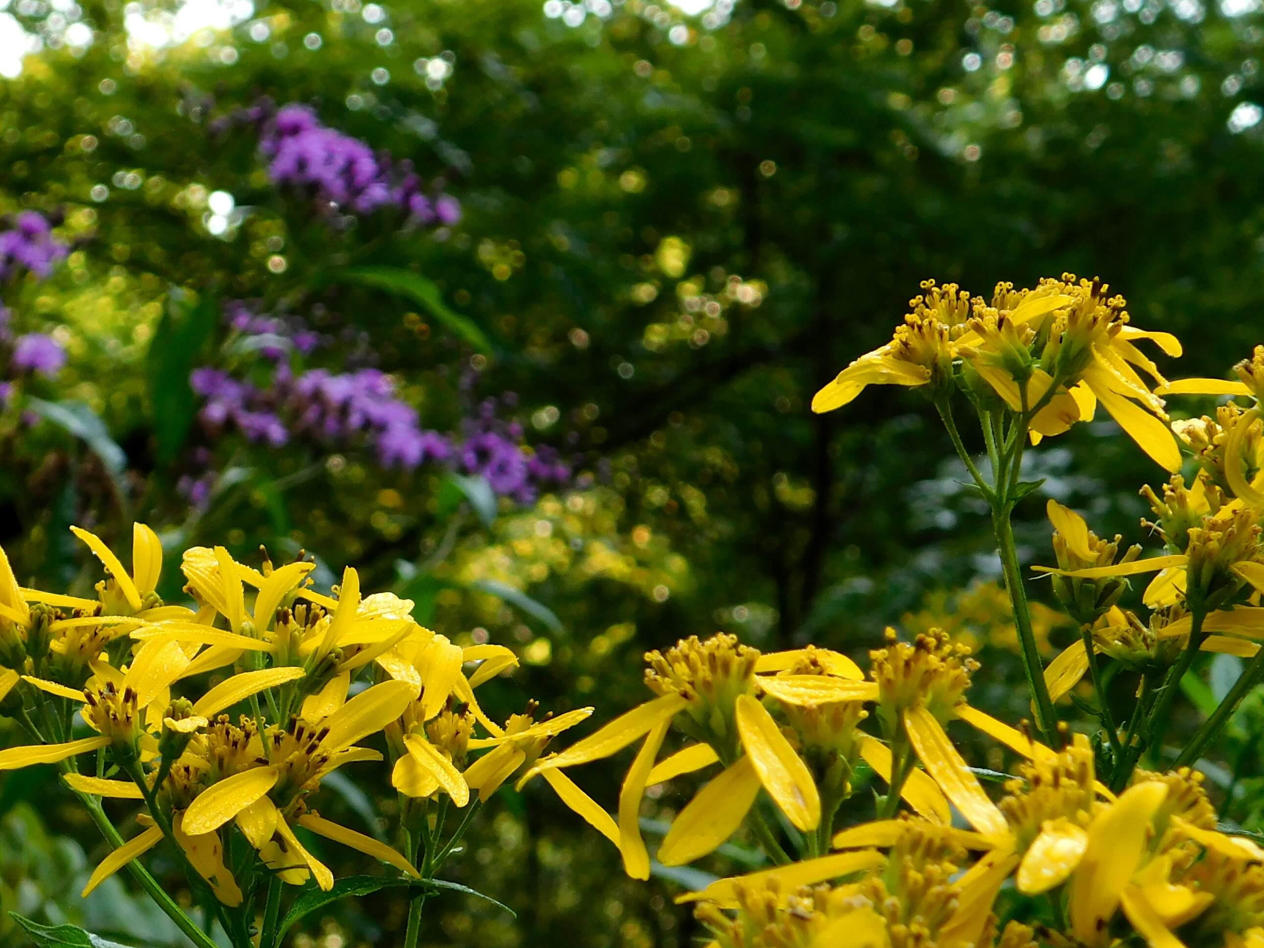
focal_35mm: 91
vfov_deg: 16.2
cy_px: 719
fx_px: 3323
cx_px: 235
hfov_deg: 21.3
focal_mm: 9
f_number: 3.8
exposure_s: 1/100
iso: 125
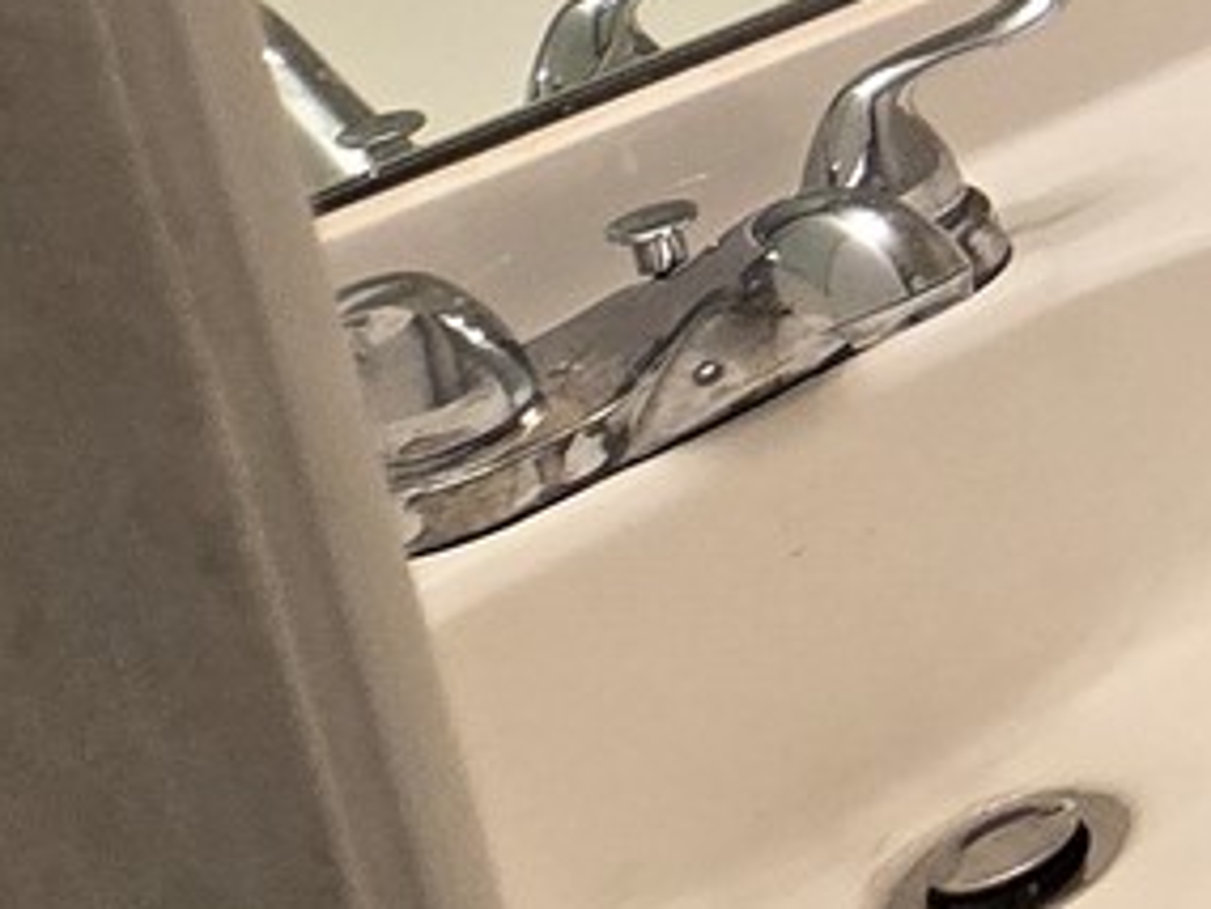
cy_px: -735
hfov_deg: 12.9
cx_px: 3323
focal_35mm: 73
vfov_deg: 16.7
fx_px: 2555
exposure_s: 1/120
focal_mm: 2.2
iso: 100
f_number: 2.2
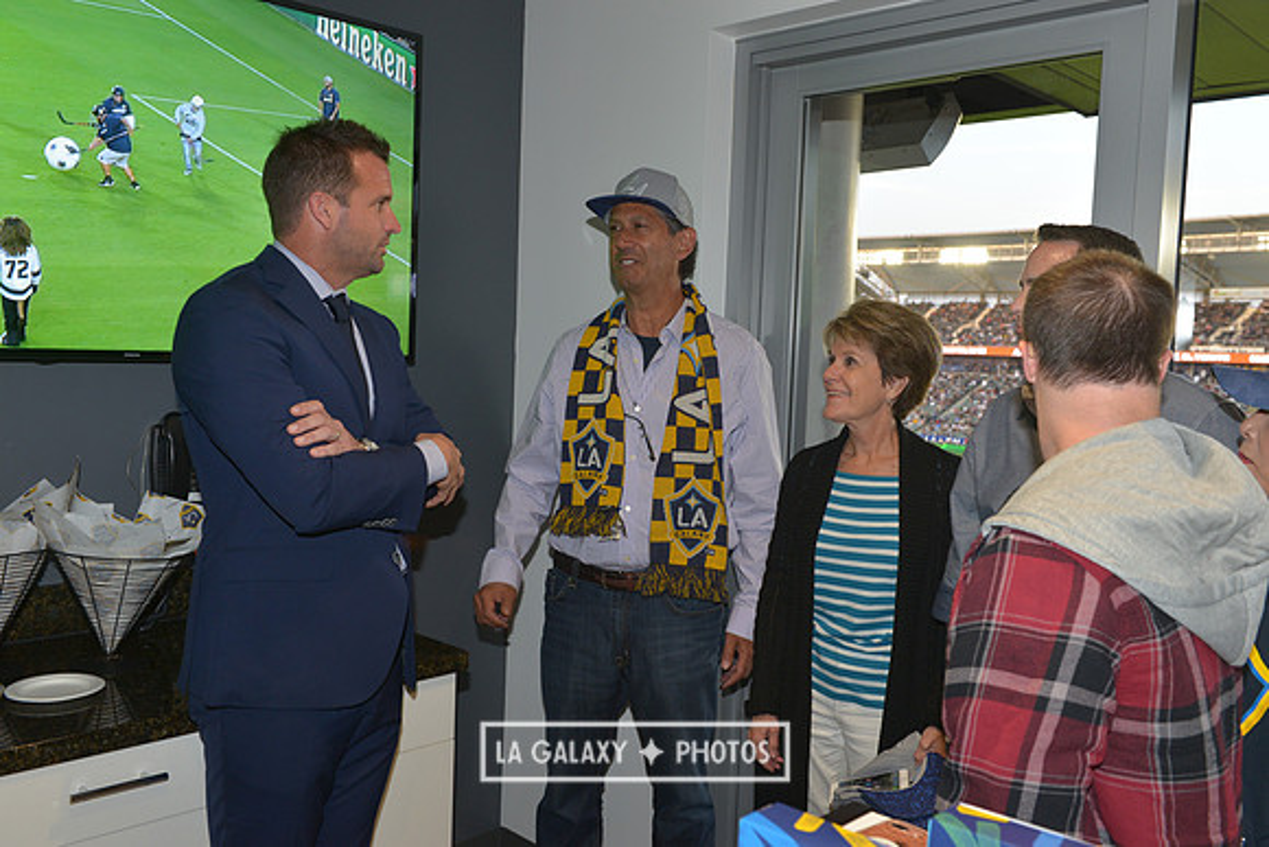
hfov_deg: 58.7
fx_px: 1128
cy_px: 424
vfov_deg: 41.1
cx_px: 634
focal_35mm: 32
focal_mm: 32
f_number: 7.1
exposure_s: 1/60
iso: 800
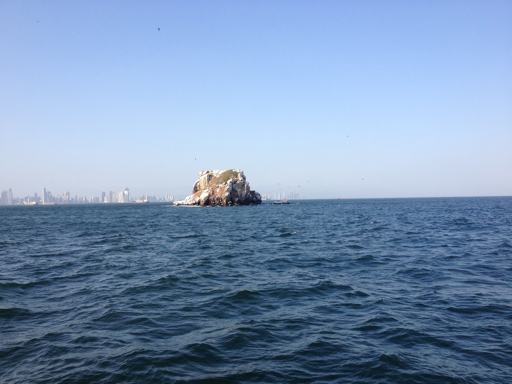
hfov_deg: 52.6
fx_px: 518
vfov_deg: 40.7
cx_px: 256
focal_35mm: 35
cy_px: 192
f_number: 2.4
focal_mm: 4.28
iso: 50
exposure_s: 1/1126
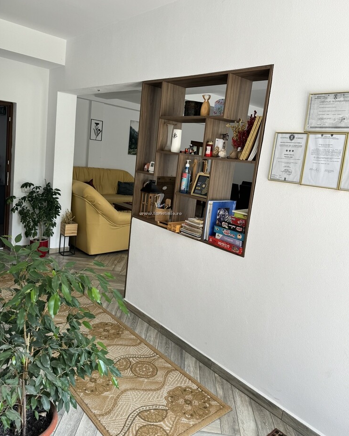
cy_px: 209
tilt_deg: -10.1
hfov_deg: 54.9
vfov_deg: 66.0
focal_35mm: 26
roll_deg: -6.1
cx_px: 169
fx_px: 336
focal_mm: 6.76
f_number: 1.78
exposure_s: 1/264
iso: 64
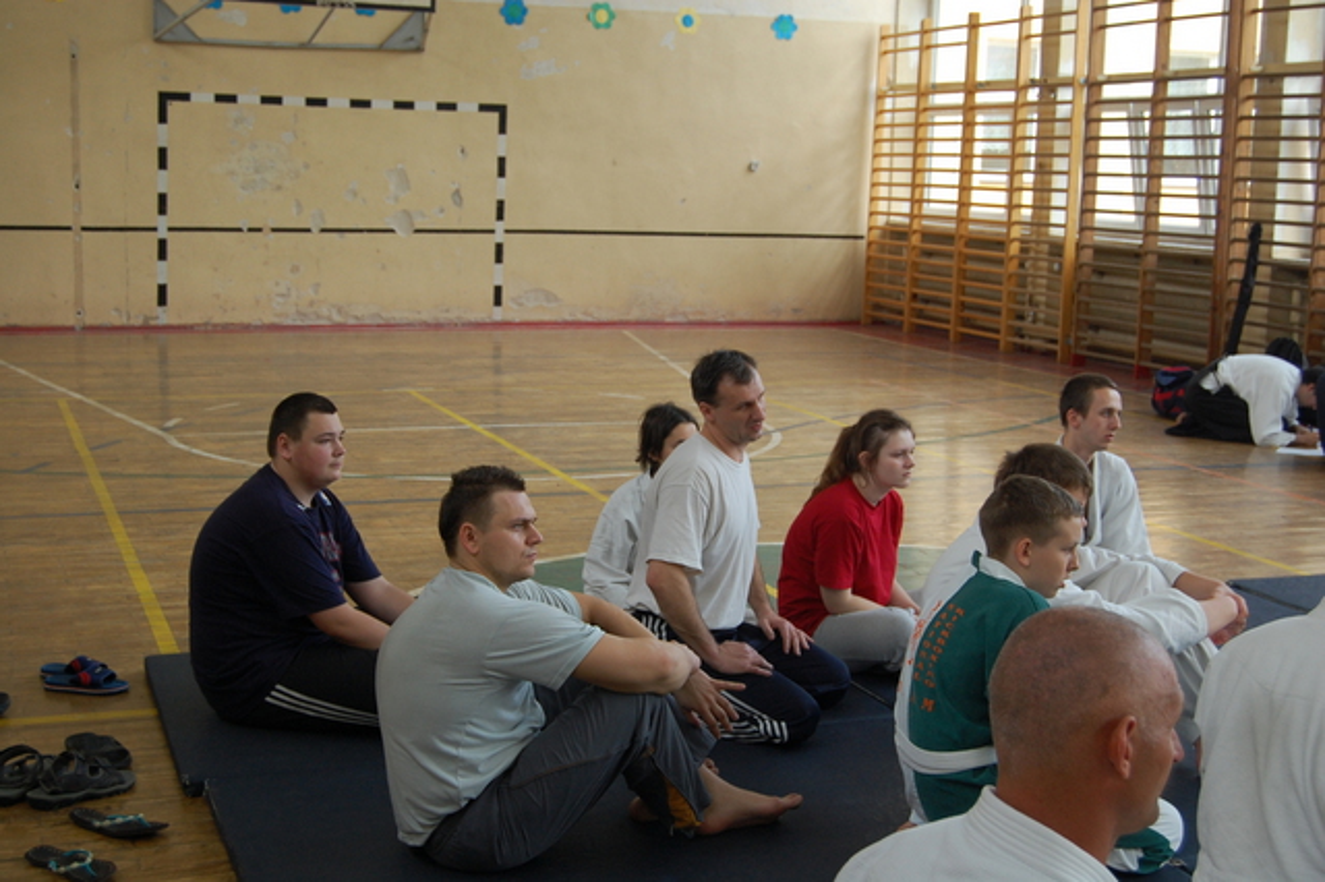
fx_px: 1766
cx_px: 662
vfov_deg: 28.0
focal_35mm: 48
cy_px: 441
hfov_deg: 41.1
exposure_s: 1/100
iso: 400
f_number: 5
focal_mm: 32
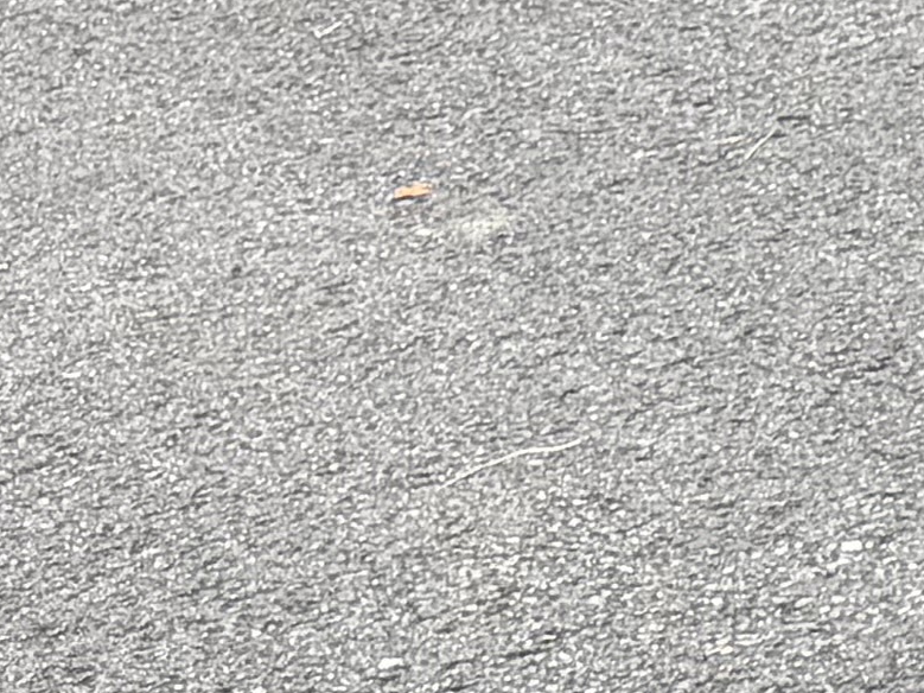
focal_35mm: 176
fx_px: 4697
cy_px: -425
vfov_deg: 8.2
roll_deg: +3.1
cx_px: 2851
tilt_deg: -12.0
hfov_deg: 8.9
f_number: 1.78
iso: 80
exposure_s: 1/979
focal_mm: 6.76
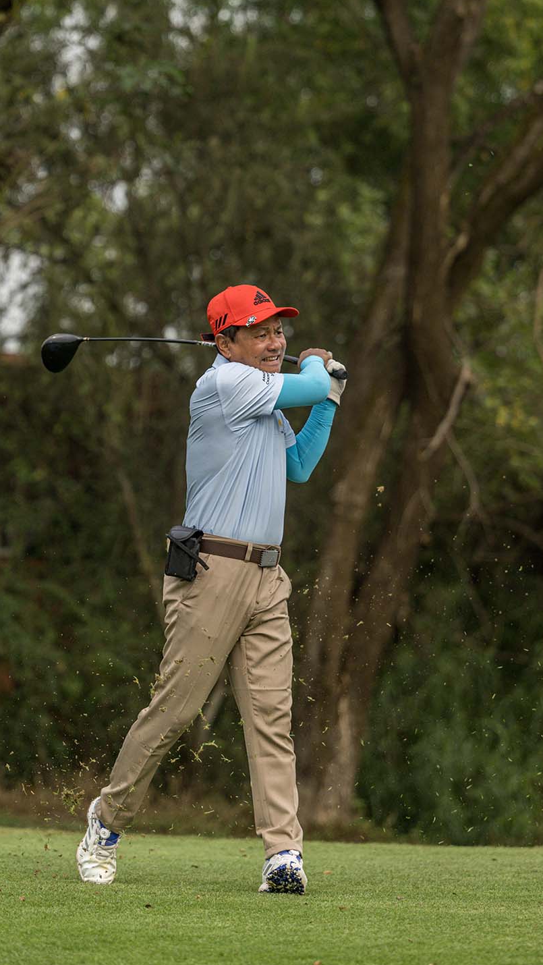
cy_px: 481
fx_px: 2967
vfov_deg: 18.5
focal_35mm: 116
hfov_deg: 10.5
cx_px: 225
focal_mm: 110
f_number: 2.8
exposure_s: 1/4000
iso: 360
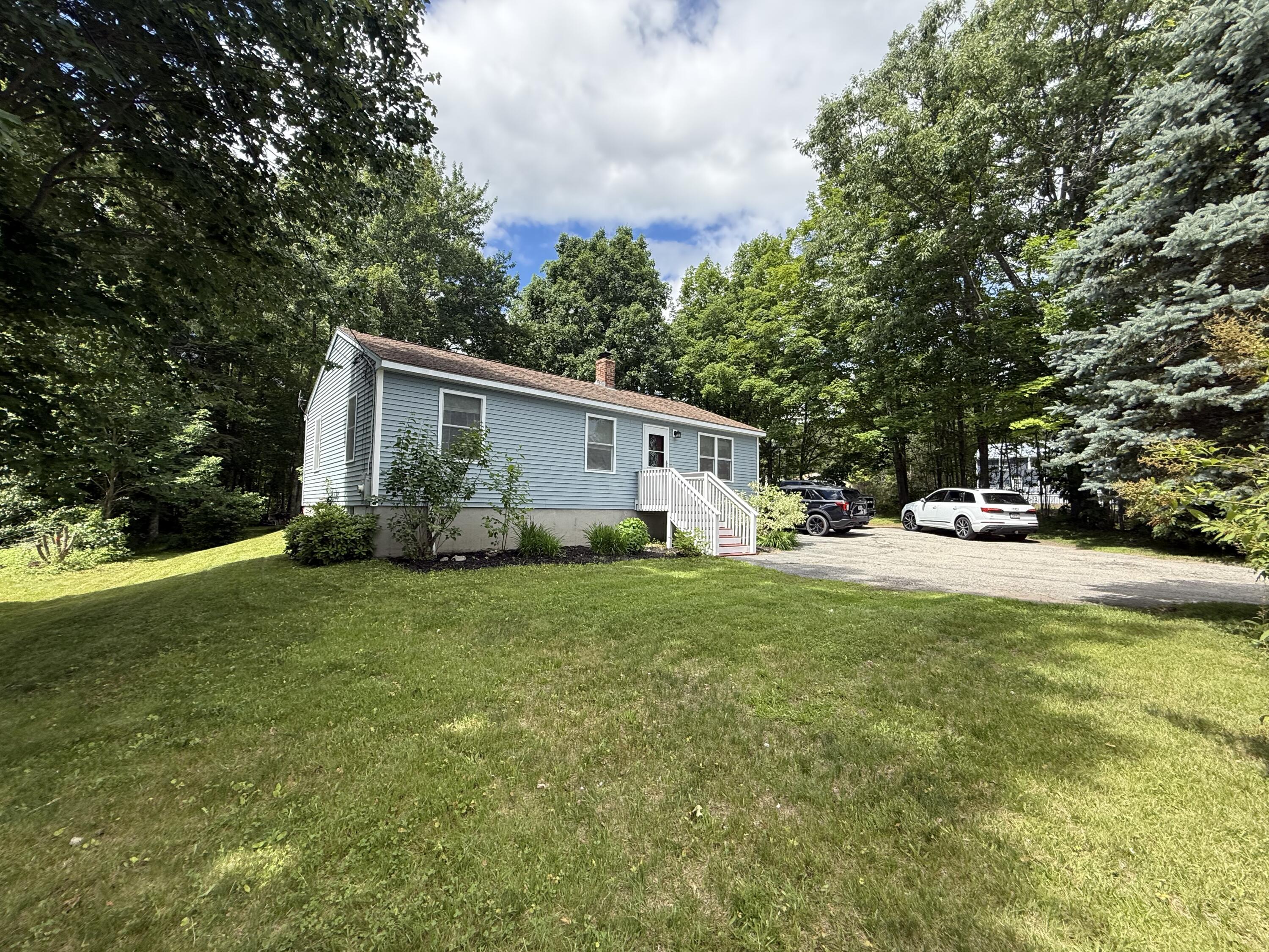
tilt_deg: +5.1
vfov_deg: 85.7
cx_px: 634
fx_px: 513
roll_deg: -0.1
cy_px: 476
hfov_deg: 102.1
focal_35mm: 14
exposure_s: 1/901
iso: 64
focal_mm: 2.22
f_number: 2.2
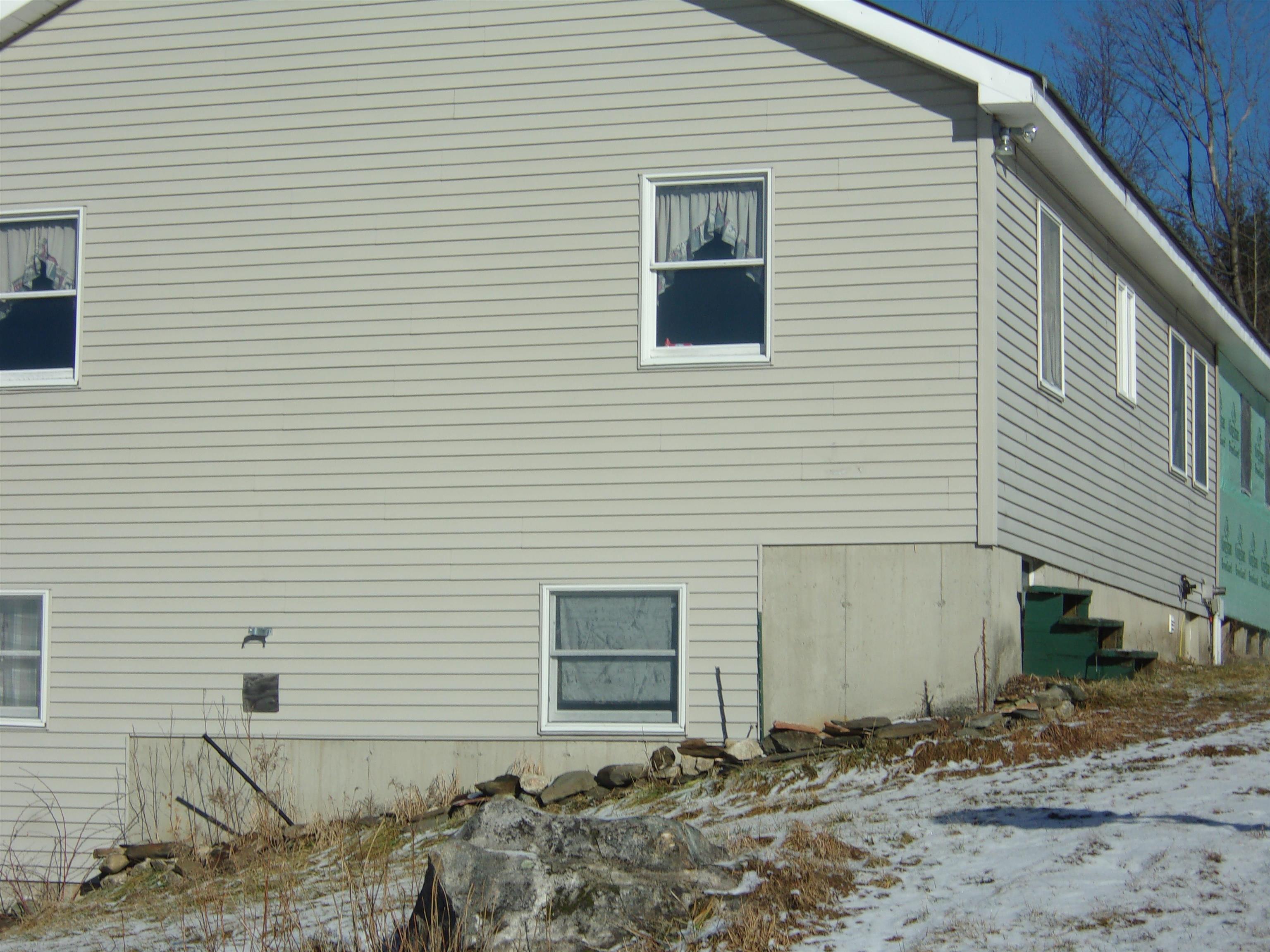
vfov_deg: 17.0
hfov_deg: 22.5
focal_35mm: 87
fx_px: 3192
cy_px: 476
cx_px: 635
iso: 80
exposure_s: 1/70
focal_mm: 15.6
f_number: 19.9
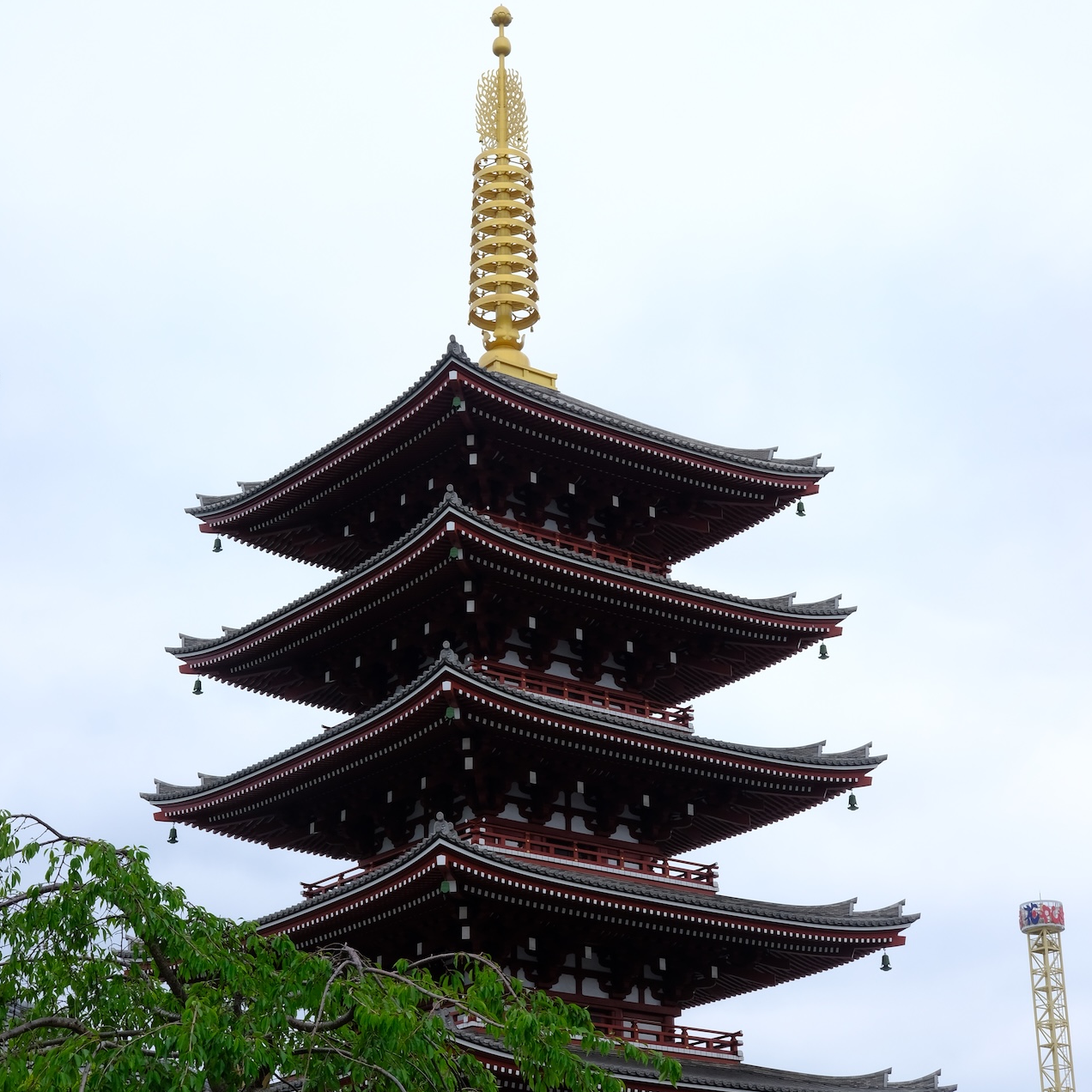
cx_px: 546
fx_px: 2427
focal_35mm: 68
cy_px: 432
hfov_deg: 25.4
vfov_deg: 25.3
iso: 400
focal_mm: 35
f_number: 14
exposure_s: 1/125
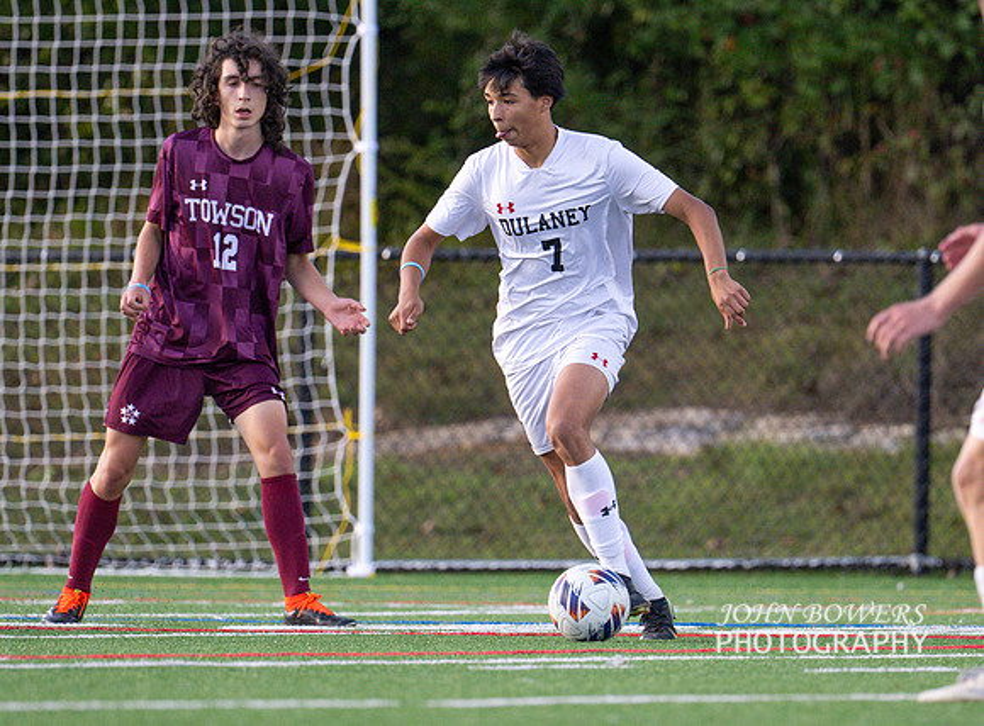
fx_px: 21339
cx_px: 597
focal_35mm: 755
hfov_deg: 2.6
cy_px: 397
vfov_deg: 1.9
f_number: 4.5
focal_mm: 400
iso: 2500
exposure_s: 1/2500
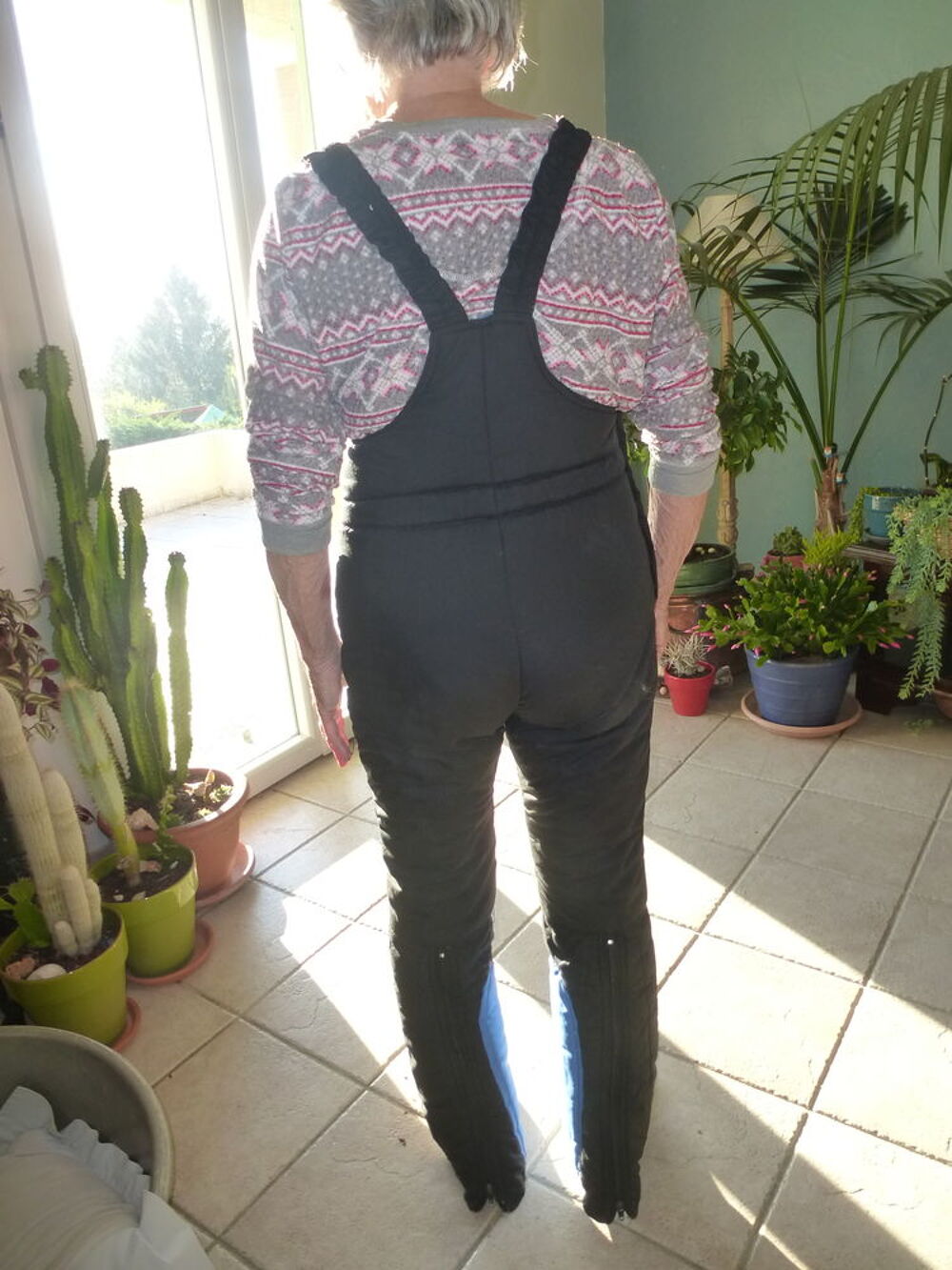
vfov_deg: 69.4
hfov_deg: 54.9
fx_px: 917
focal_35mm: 25
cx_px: 476
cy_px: 635
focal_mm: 4.3
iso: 250
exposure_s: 1/60
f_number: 3.3
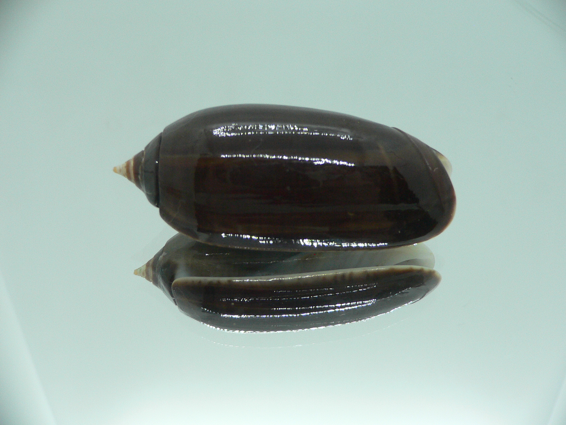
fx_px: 572
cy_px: 212
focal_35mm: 35
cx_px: 283
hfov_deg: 52.6
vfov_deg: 40.7
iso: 150
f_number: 2.8
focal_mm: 4.6
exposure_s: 1/60
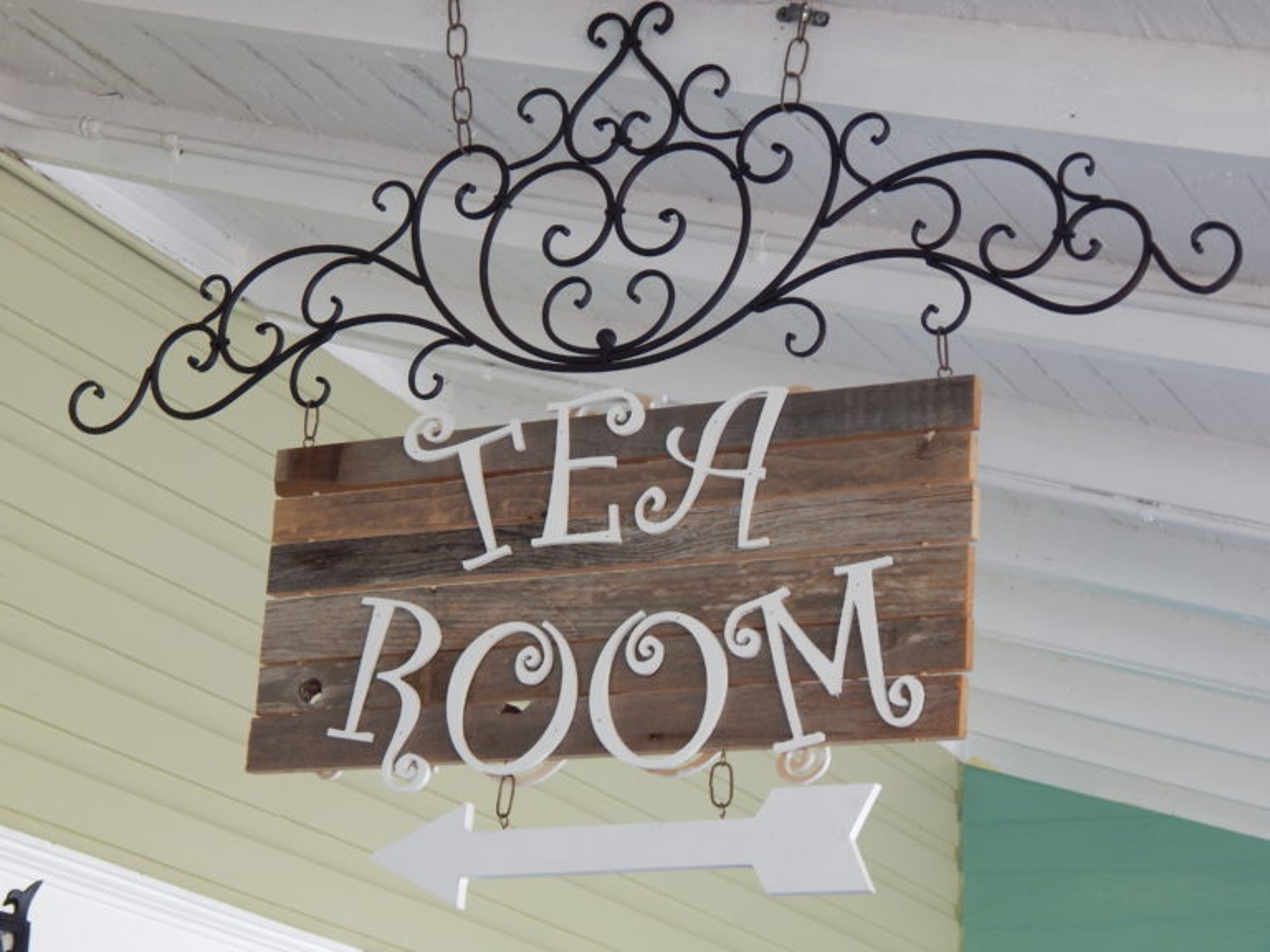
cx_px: 635
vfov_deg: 17.4
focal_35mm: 85
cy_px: 476
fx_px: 3119
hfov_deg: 23.0
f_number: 4.3
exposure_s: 1/30
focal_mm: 15.3
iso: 140
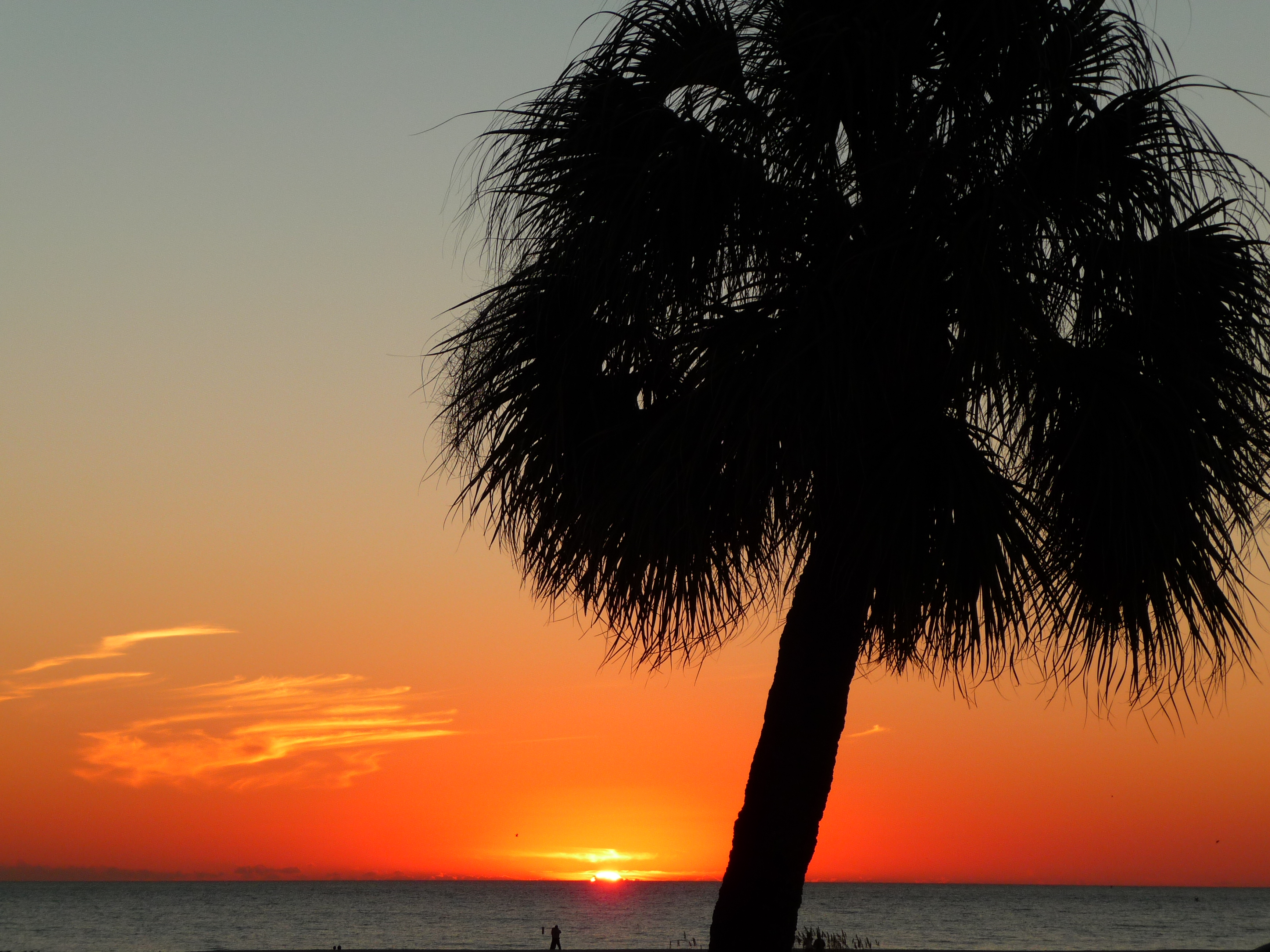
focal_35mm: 112
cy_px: 476
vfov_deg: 13.2
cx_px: 635
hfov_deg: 17.6
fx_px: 4109
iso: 100
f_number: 4.7
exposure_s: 1/250
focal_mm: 19.1
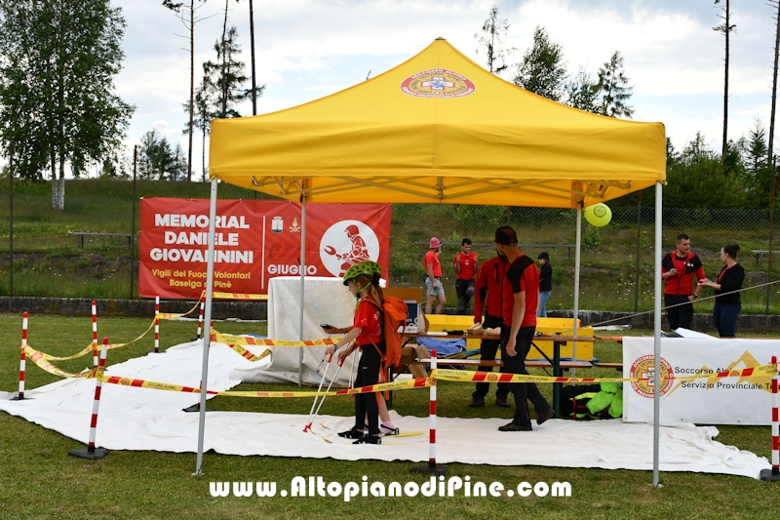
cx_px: 390
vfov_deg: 28.1
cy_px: 260
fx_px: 1040
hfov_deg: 41.1
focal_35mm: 48
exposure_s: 1/250
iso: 100
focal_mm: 32
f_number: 8
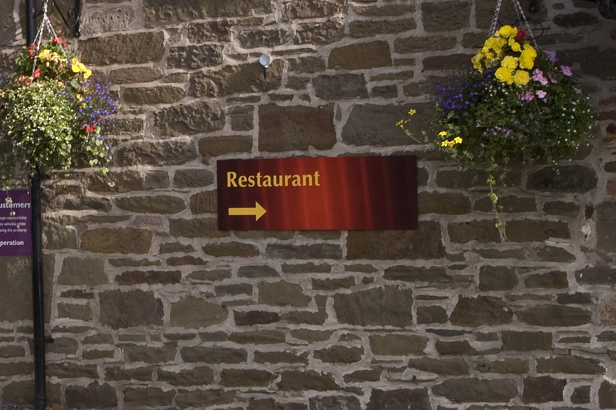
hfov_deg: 18.8
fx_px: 1761
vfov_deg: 13.2
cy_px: 102
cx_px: -121
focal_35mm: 103
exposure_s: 1/125
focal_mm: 28
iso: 200
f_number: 10
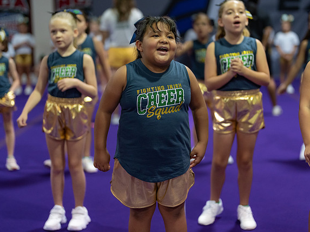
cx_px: 171
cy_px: 93
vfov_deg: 21.6
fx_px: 609
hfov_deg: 28.6
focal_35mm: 68
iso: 1600
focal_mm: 50
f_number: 1.2
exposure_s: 1/1000
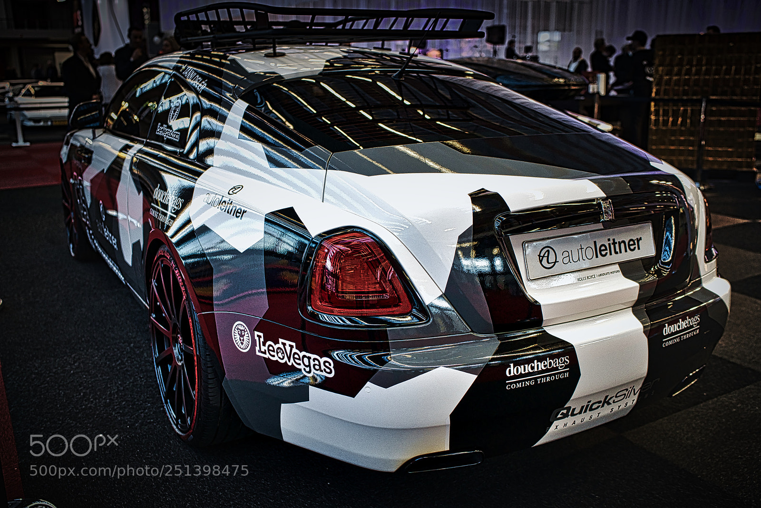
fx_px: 740
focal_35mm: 35
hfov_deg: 54.4
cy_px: 254
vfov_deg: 37.9
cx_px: 380
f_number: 2.8
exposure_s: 1/40
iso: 640
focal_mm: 35
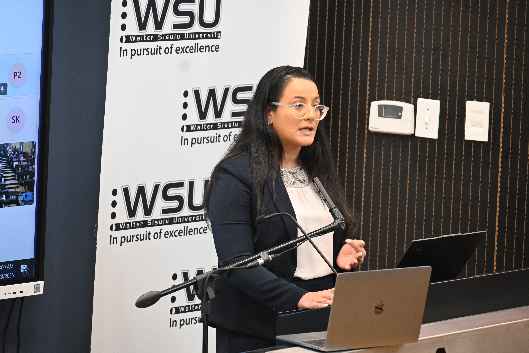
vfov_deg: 7.0
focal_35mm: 195
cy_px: 176
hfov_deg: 10.5
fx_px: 2865
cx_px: 264
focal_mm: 130
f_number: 5.3
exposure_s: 1/80
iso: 3200
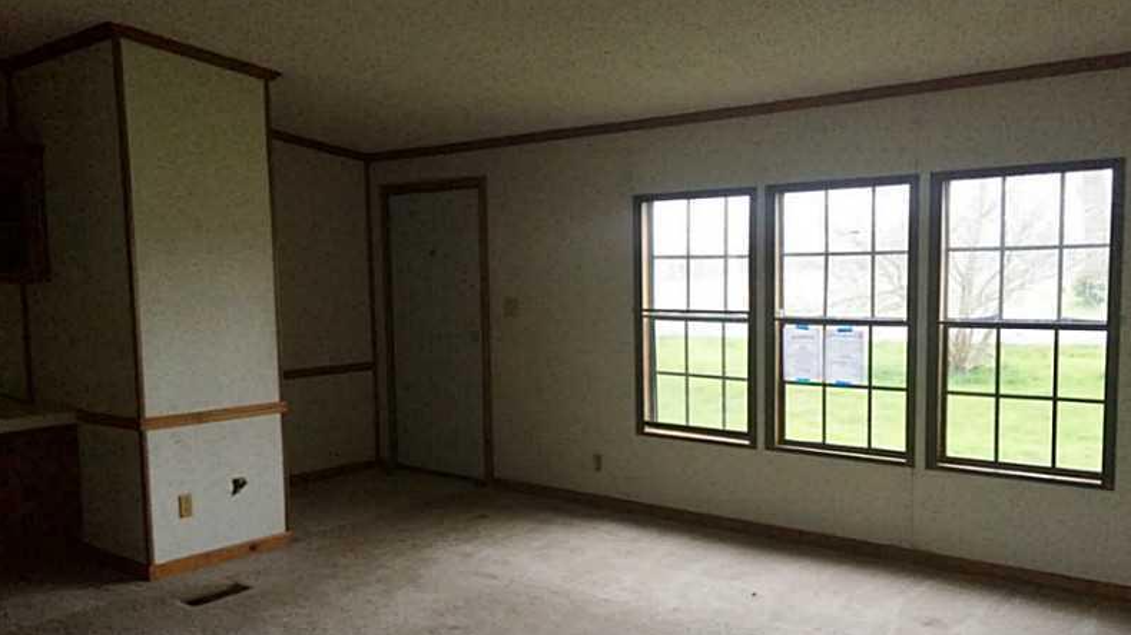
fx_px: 959
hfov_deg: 61.0
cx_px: 570
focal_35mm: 32
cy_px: 370
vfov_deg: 36.6
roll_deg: +1.3
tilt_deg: -6.8
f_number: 2.2
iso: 250
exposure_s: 1/30
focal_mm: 4.15
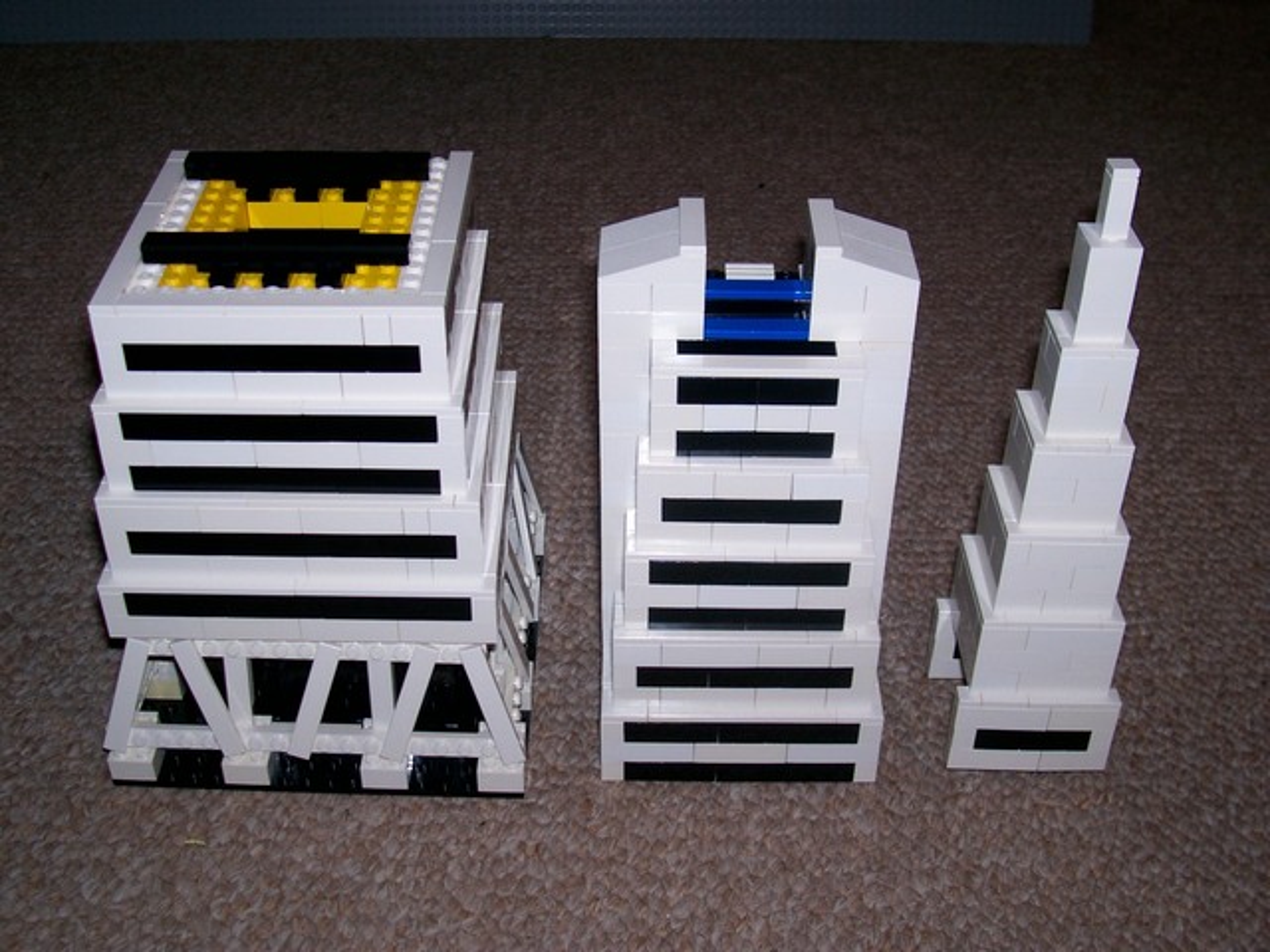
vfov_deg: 34.3
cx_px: 635
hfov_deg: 44.8
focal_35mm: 42
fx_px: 1541
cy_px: 476
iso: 80
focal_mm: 7
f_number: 2.9
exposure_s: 1/68.5
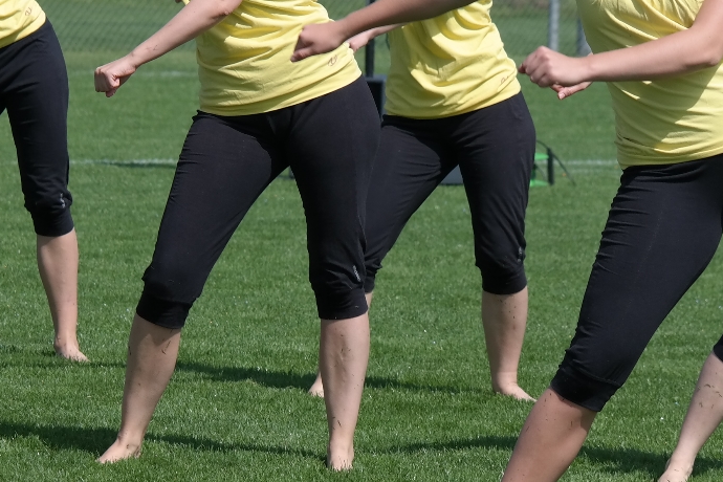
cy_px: 284
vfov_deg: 3.7
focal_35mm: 371
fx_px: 7450
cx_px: 258
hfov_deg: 5.6
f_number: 6.3
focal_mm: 104
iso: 100
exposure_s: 1/500
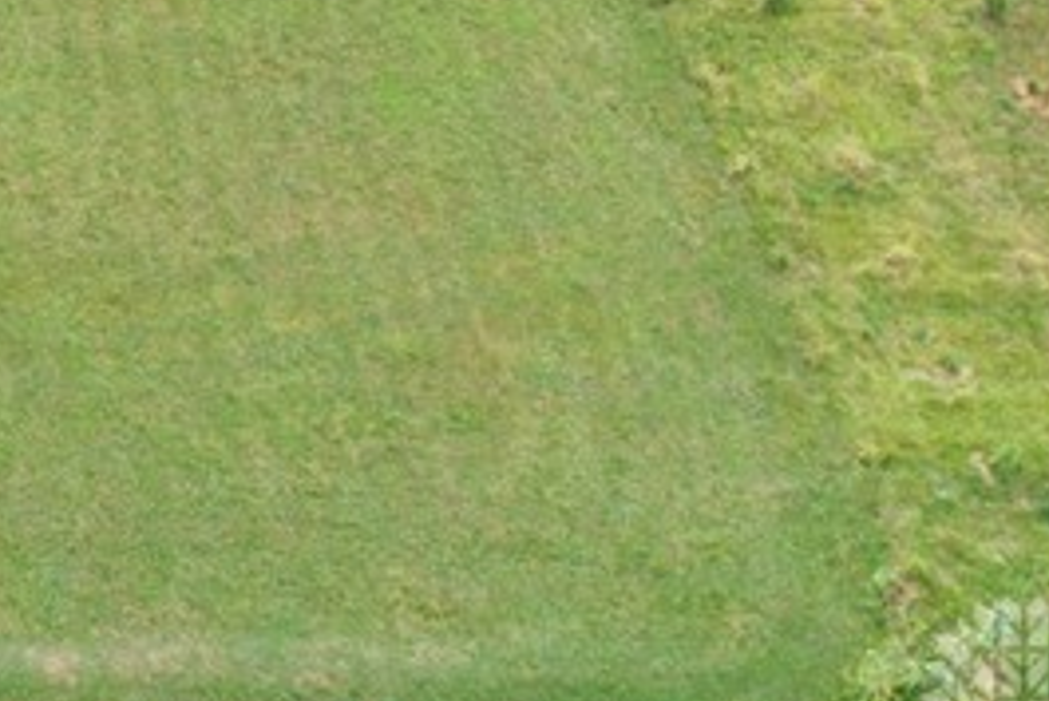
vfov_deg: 13.3
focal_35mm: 90
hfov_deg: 19.9
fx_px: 2624
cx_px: -479
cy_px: -657
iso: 100
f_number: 2.8
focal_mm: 8.38
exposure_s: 1/180
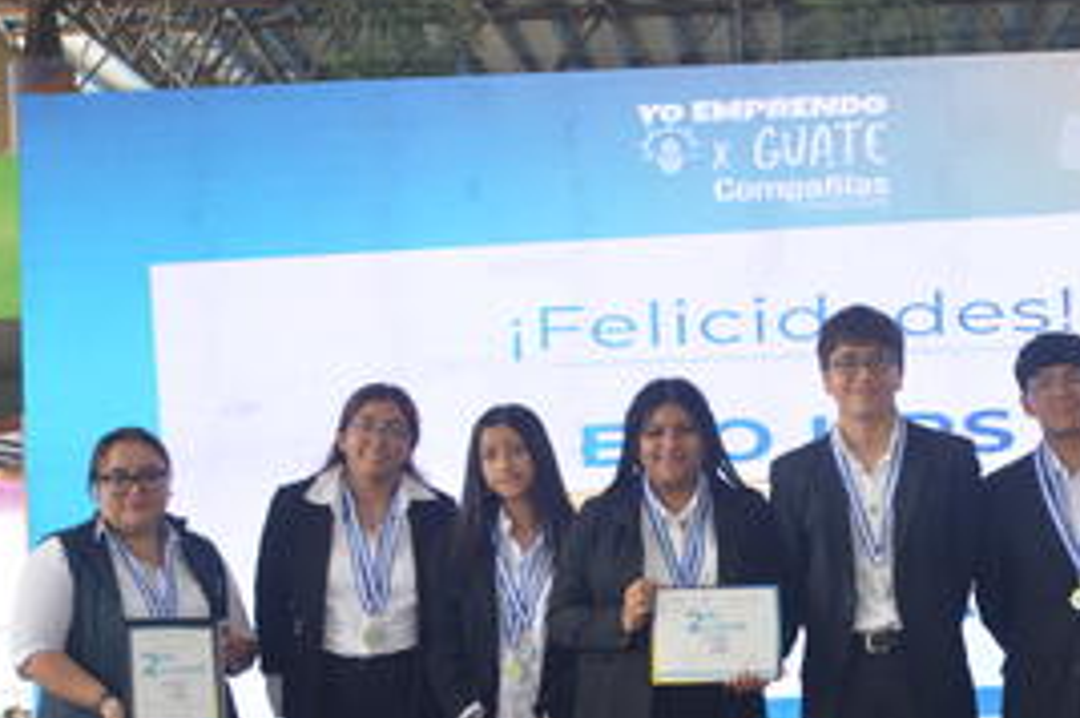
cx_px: 818
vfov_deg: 14.2
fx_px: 2847
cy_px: 645
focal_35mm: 95
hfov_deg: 21.3
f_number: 5
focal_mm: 34
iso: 400
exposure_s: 1/100
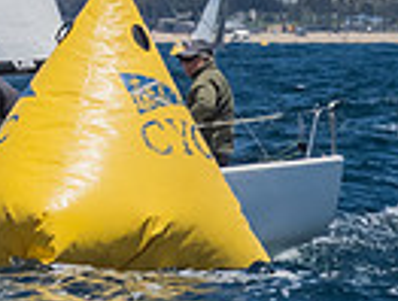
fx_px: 12002
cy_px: -122
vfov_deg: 1.4
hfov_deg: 1.9
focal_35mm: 1041
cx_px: -416
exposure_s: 1/1600
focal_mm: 155
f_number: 14
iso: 640
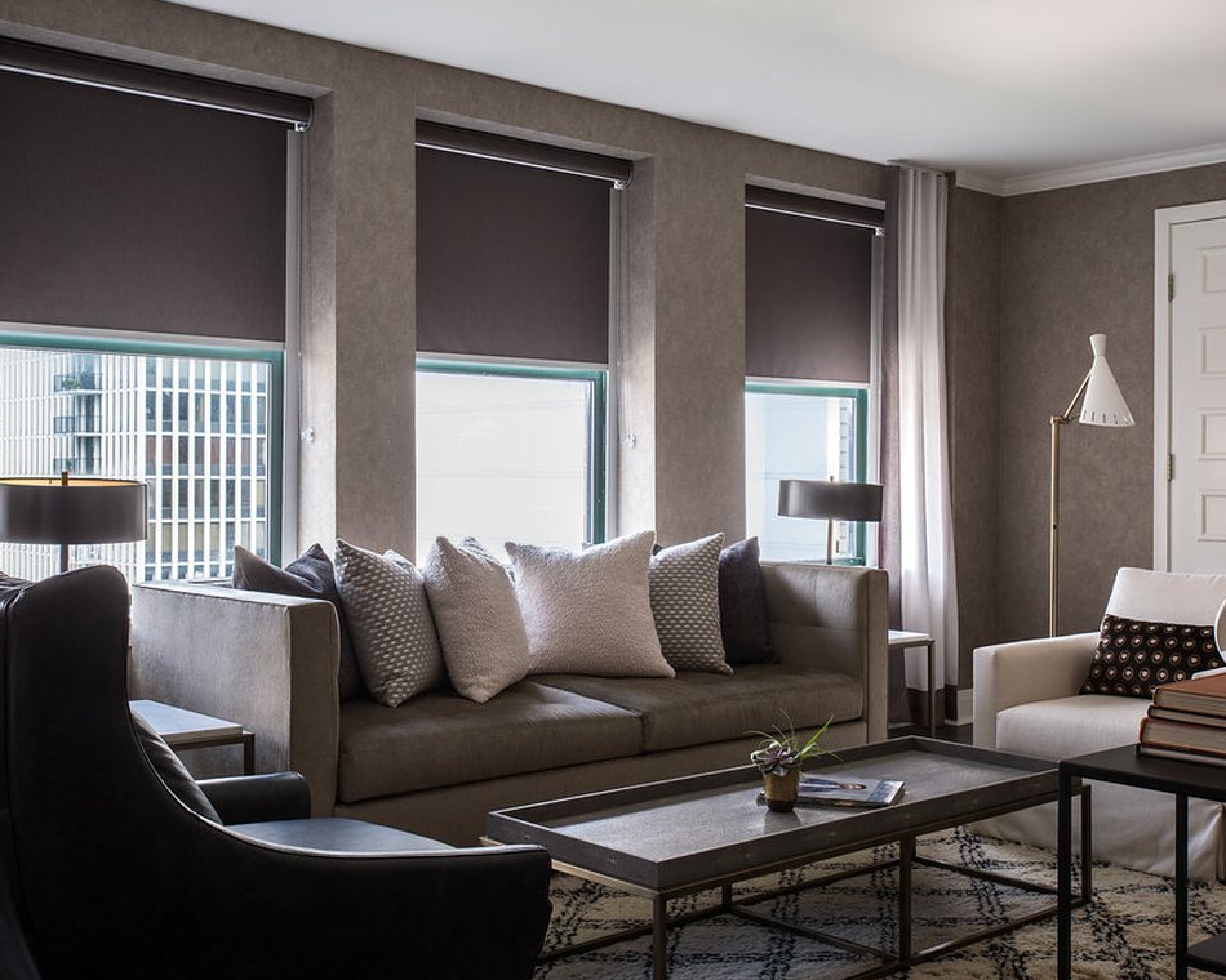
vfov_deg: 37.3
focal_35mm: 40
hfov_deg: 45.8
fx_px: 1451
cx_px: 620
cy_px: 494
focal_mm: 35
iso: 100
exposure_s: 1/8
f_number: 11
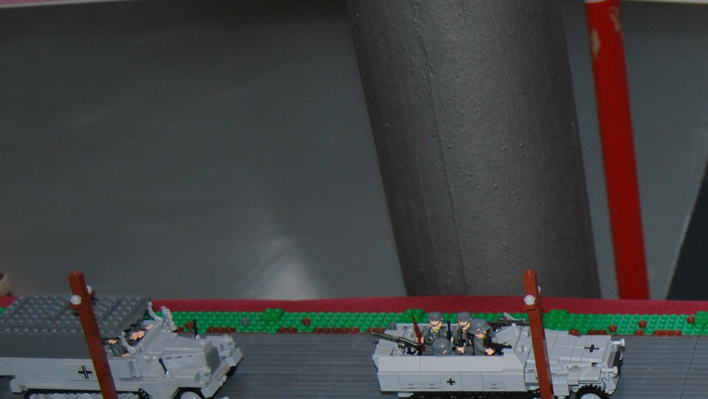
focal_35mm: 86
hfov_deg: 23.2
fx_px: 1615
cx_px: 788
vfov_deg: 13.6
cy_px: 495
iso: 200
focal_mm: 22
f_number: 3.8
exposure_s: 1/60
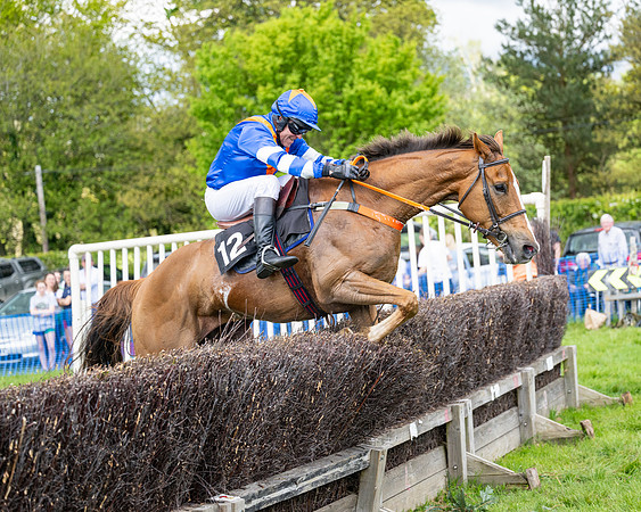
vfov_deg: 19.4
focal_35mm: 79
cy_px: 256
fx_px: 1495
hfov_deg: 24.2
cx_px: 330
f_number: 2.8
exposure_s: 1/2000
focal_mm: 70
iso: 400
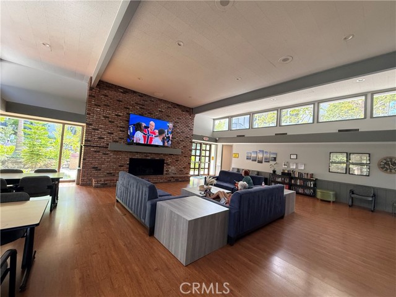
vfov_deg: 85.7
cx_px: 198
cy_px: 148
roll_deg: -4.6
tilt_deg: +2.6
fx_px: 160
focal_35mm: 14
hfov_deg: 102.1
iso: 320
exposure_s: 1/99
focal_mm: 2.22
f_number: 2.2
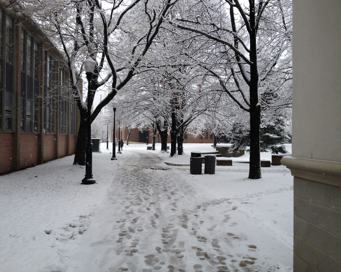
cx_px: 160
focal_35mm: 37
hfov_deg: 49.1
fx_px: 373
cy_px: 135
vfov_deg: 40.1
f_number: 2.4
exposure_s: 1/398
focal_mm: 4.28
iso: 50
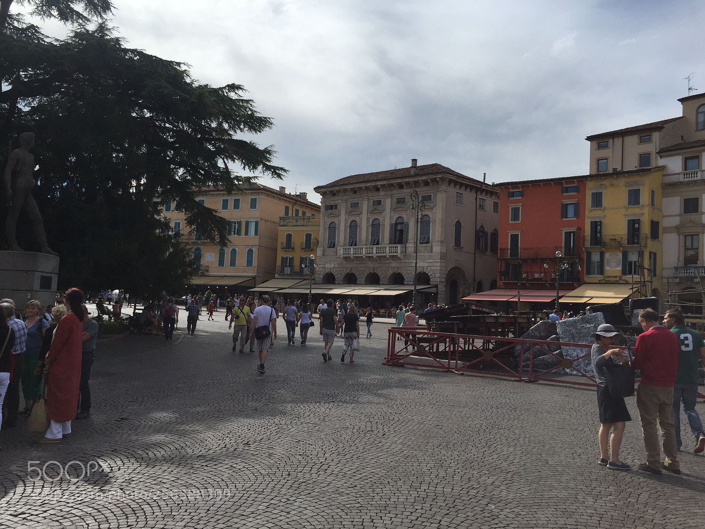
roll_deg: -4.3
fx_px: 591
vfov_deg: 48.2
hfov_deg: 61.7
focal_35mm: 29
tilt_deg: +2.0
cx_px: 352
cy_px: 264
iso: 32
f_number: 2.2
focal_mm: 4.15
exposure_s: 1/3049
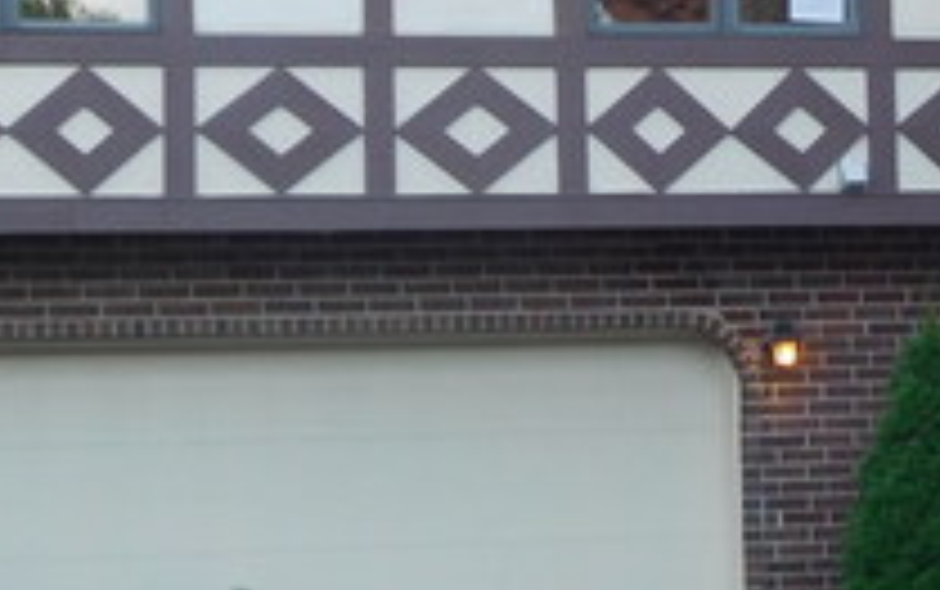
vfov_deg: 9.0
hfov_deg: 14.2
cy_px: 86
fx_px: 3743
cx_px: 877
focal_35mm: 146
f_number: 3.7
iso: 125
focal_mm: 8
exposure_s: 1/125
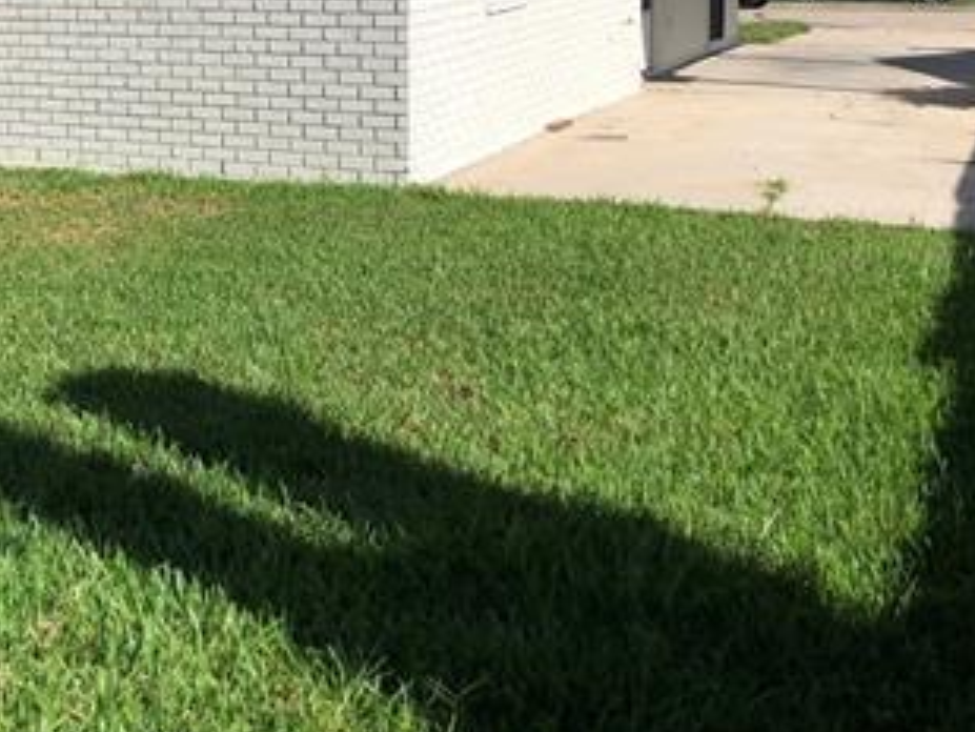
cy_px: 16
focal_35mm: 58
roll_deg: +1.6
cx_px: 199
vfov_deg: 24.2
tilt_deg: -4.4
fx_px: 1634
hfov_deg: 32.3
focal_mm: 3.99
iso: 20
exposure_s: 1/2525
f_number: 1.8
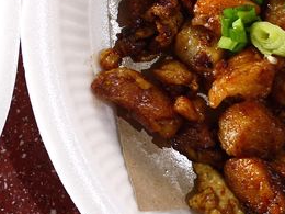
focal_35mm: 115
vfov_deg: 12.7
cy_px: -16
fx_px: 947
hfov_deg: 16.8
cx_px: 1
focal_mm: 14
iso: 160
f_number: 2.5
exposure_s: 1/80
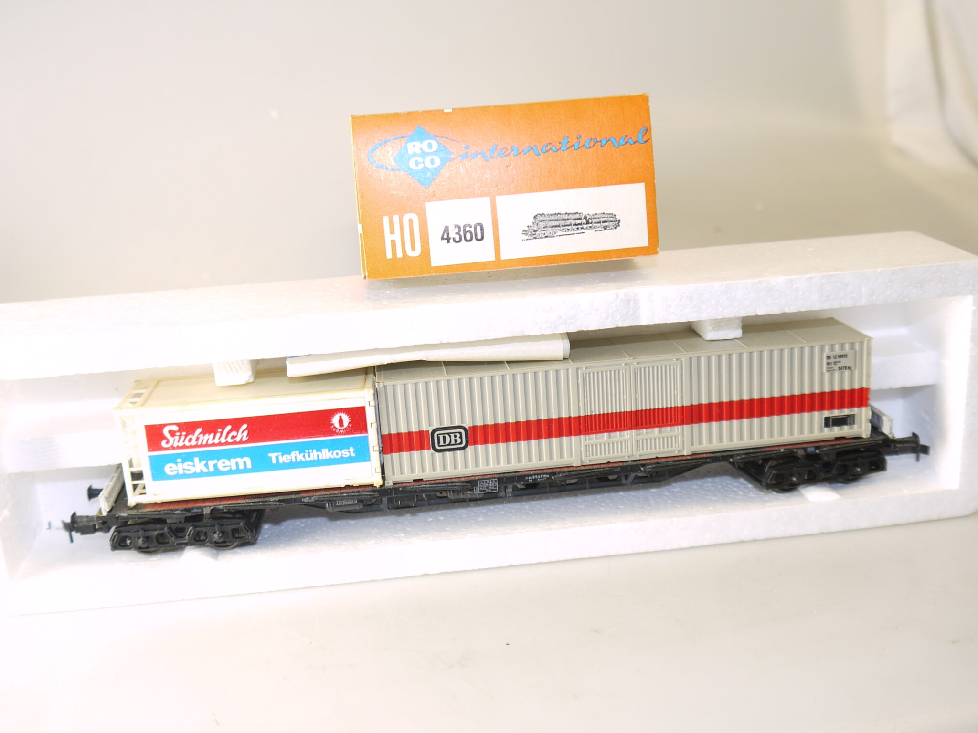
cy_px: 366
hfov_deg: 47.9
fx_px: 1102
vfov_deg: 36.8
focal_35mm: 39
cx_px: 489
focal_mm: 14
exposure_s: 1/60
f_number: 3.5
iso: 100
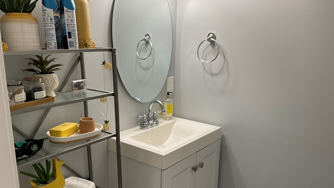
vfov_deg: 36.5
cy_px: 116
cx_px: 167
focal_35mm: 32
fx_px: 283
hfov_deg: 61.0
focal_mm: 3
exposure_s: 1/60
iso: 64
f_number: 1.8
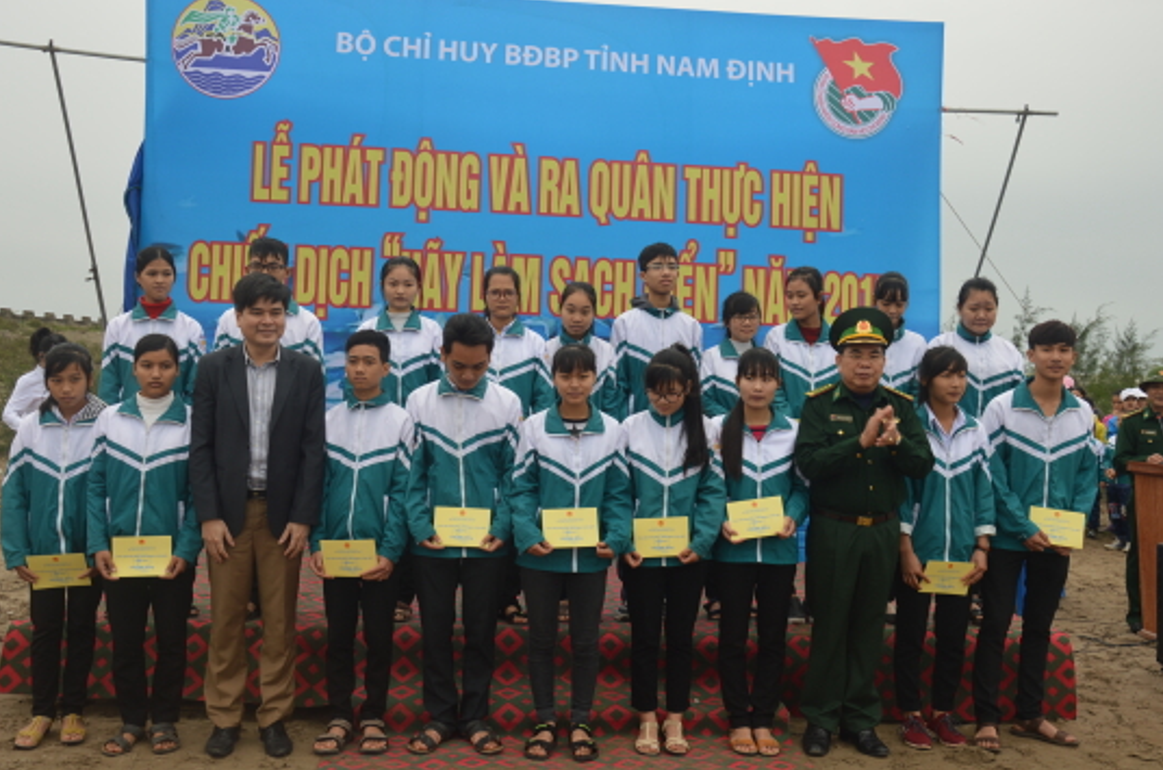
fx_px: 1242
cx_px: 573
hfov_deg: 50.2
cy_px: 383
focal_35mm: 39
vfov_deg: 34.5
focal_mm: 25
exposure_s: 1/125
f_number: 5.6
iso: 100
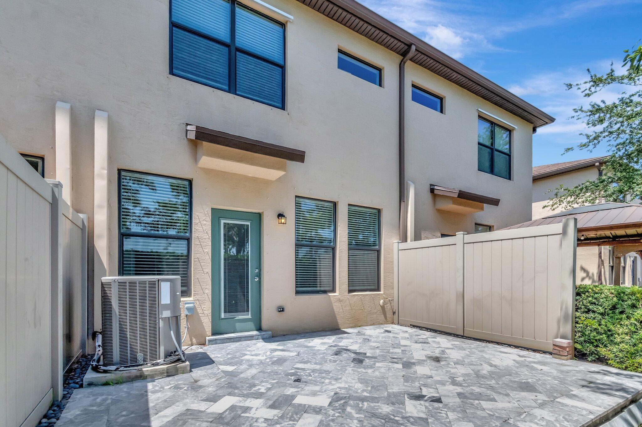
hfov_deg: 100.4
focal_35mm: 15
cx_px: 321
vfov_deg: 77.3
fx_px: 267
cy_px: 214
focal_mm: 10
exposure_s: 1/1600
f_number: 8
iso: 640
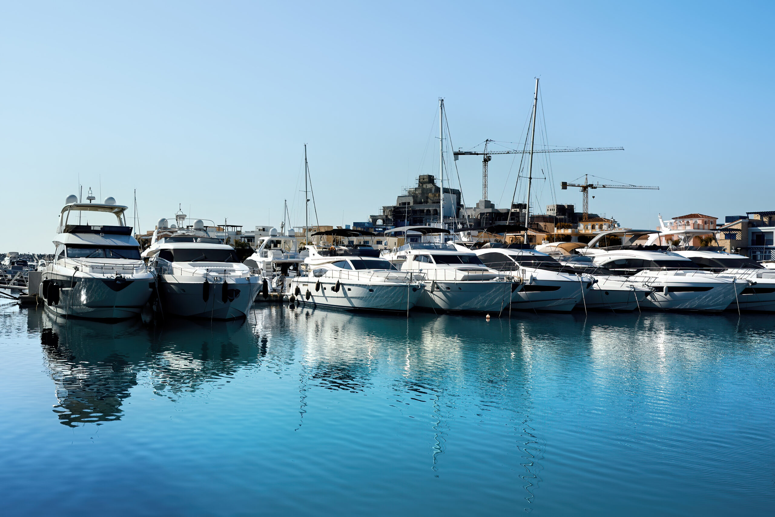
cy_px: 258
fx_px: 775
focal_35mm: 36
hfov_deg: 53.1
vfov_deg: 36.9
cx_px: 388
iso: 100
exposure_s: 1/640
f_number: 8
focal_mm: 24
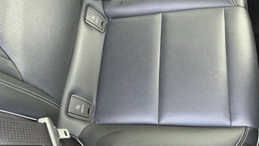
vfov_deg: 32.9
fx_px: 247
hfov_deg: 55.1
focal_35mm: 36
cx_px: 146
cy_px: 76
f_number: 1.8
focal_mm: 3
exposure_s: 1/60
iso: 125
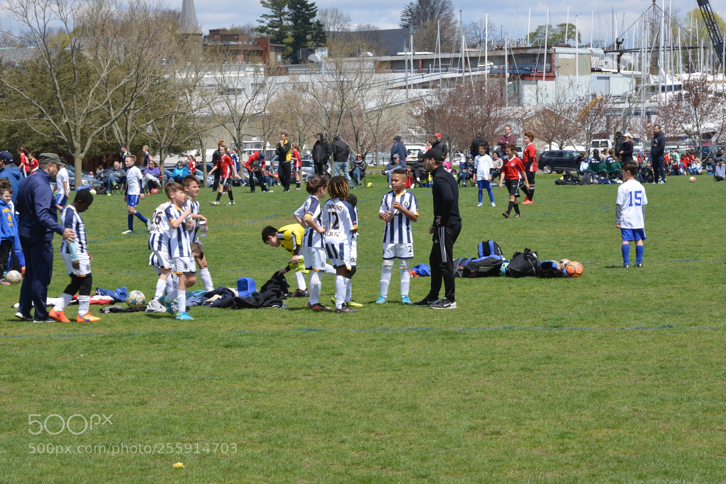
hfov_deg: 14.2
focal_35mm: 145
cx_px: 363
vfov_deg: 9.5
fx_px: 2924
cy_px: 242
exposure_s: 1/80
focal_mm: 145
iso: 280
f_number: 22
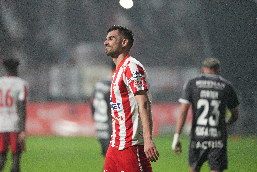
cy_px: 86
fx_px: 2141
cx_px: 128
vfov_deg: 4.6
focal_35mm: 300
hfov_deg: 6.9
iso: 4000
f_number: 2.8
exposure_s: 1/2000
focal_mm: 300
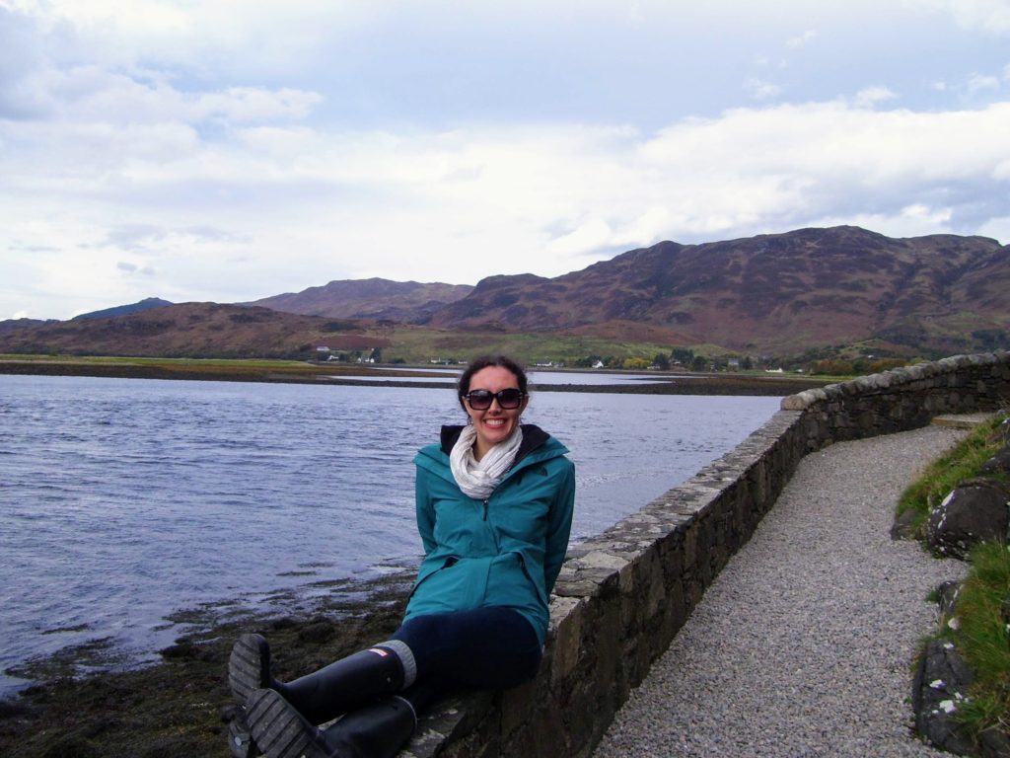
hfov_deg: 50.1
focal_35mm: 37
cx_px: 505
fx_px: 1080
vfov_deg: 38.7
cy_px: 379
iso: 80
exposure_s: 1/500
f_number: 2.7
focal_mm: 6
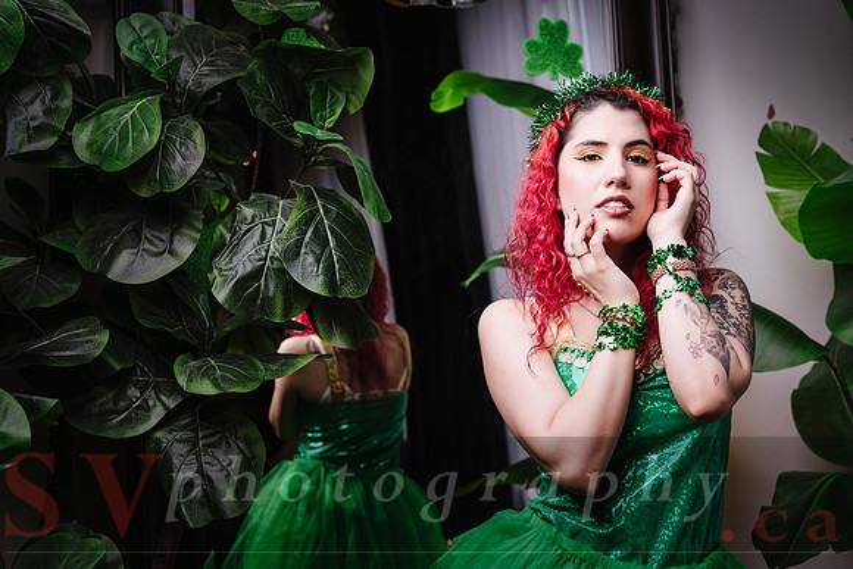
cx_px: 426
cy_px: 284
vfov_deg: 27.0
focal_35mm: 50
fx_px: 1185
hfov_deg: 39.6
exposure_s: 1/160
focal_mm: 50
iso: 64
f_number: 4.5
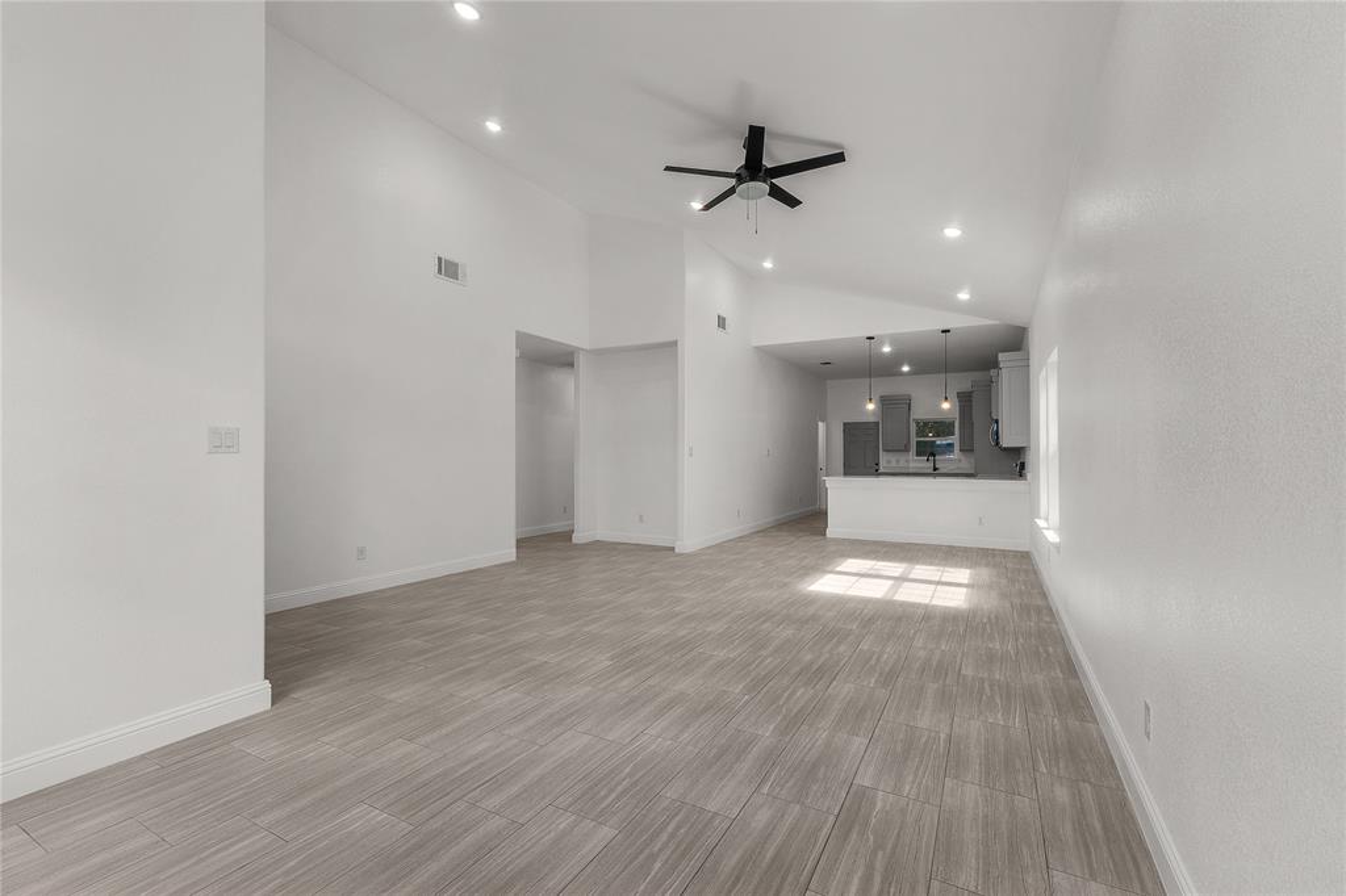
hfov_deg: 100.4
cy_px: 448
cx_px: 673
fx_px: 561
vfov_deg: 77.3
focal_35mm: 15
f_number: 10
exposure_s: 1/13
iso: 200
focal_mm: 10
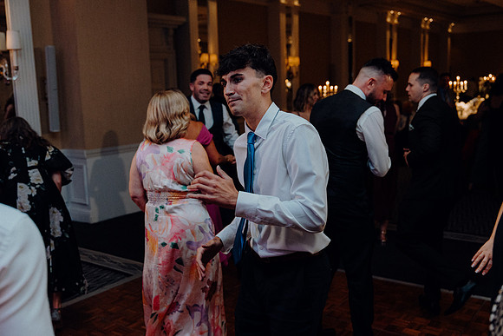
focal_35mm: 39
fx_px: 545
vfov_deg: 34.2
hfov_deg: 49.5
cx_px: 252
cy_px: 168
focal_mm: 39
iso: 2500
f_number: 3.5
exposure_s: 1/160
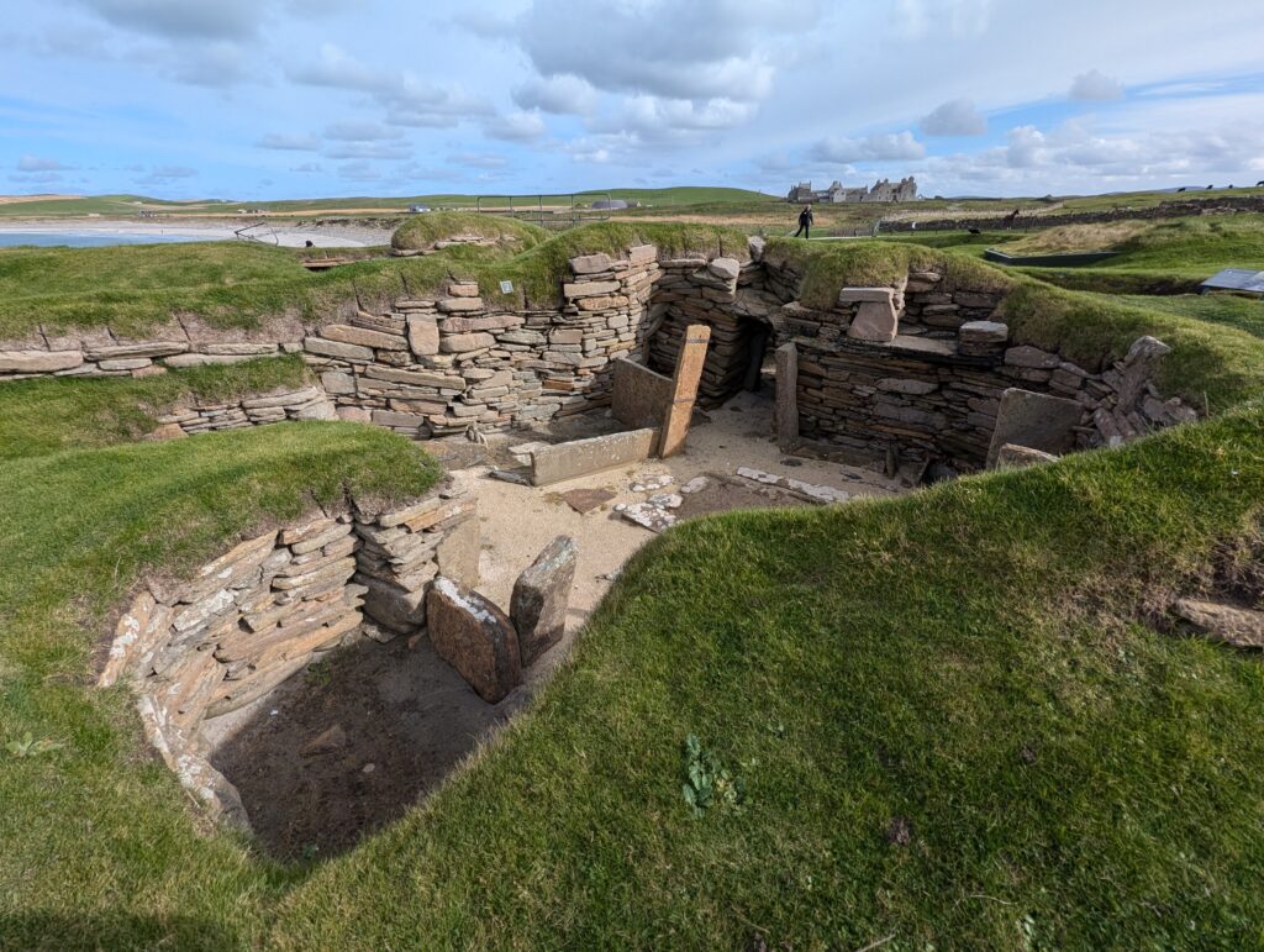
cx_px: 632
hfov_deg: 106.1
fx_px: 475
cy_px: 476
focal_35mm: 13
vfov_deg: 90.1
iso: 47
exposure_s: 1/1188
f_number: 2.2
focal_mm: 1.95
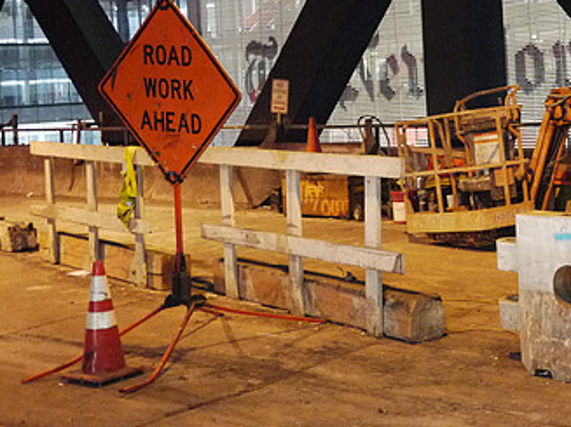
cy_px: 83
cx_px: 470
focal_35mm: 71
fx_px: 1171
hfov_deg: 26.8
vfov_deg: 20.5
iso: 1250
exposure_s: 1/50
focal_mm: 20
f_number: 1.7
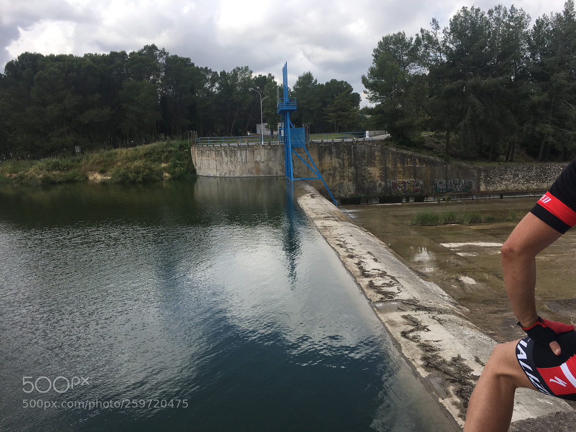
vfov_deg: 48.2
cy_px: 216
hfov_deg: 61.7
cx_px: 288
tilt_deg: -7.9
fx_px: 483
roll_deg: +2.2
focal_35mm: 29
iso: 25
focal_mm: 4.15
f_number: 2.2
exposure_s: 1/1202
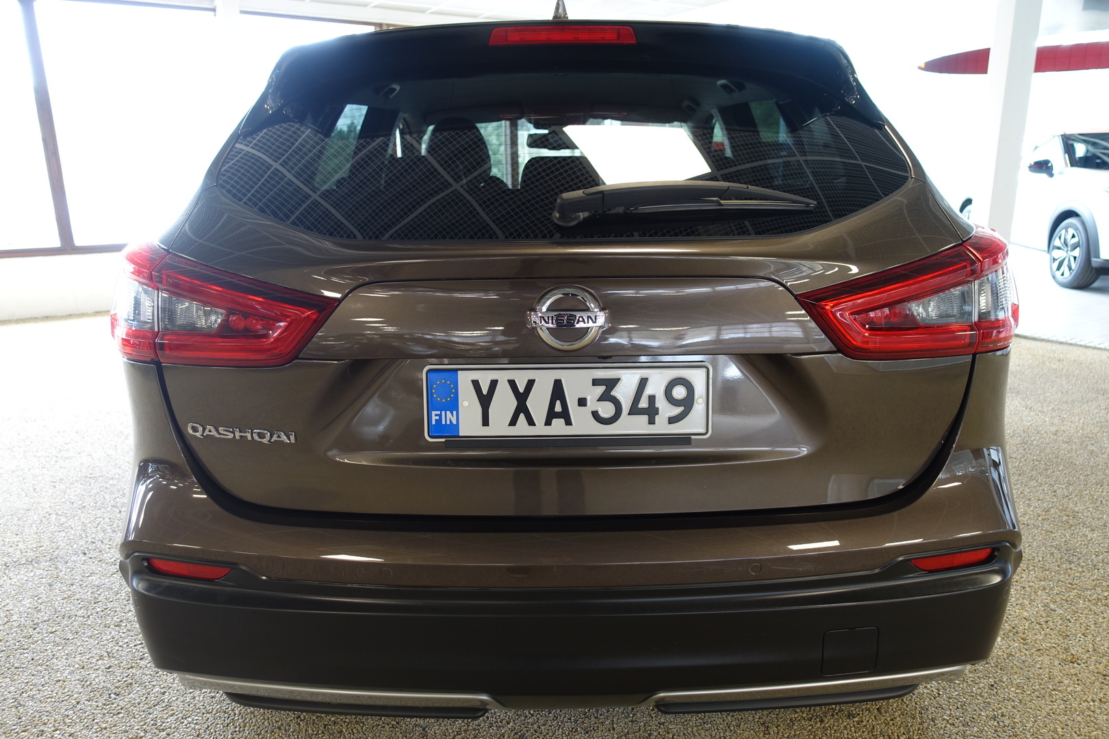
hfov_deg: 73.7
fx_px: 739
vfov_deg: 53.1
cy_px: 370
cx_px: 554
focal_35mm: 24
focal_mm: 8.8
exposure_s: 1/30
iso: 125
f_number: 2
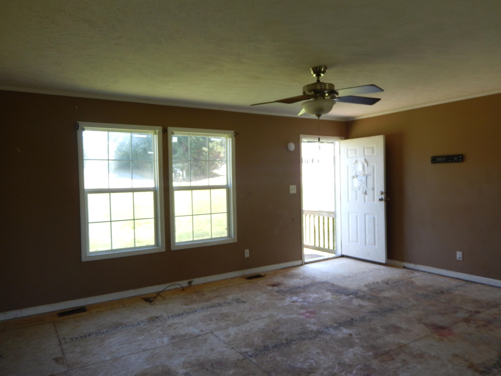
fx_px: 362
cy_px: 188
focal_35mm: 25
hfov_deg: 69.4
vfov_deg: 54.9
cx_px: 250
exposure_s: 1/50
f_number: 3.4
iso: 125
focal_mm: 4.5
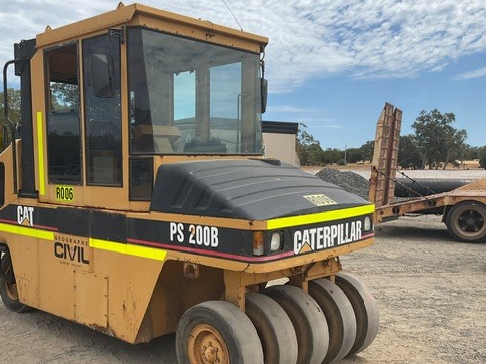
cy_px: 212
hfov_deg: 48.5
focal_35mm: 38
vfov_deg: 37.6
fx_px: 534
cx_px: 184
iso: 16
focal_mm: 3
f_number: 1.8
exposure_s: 1/2427
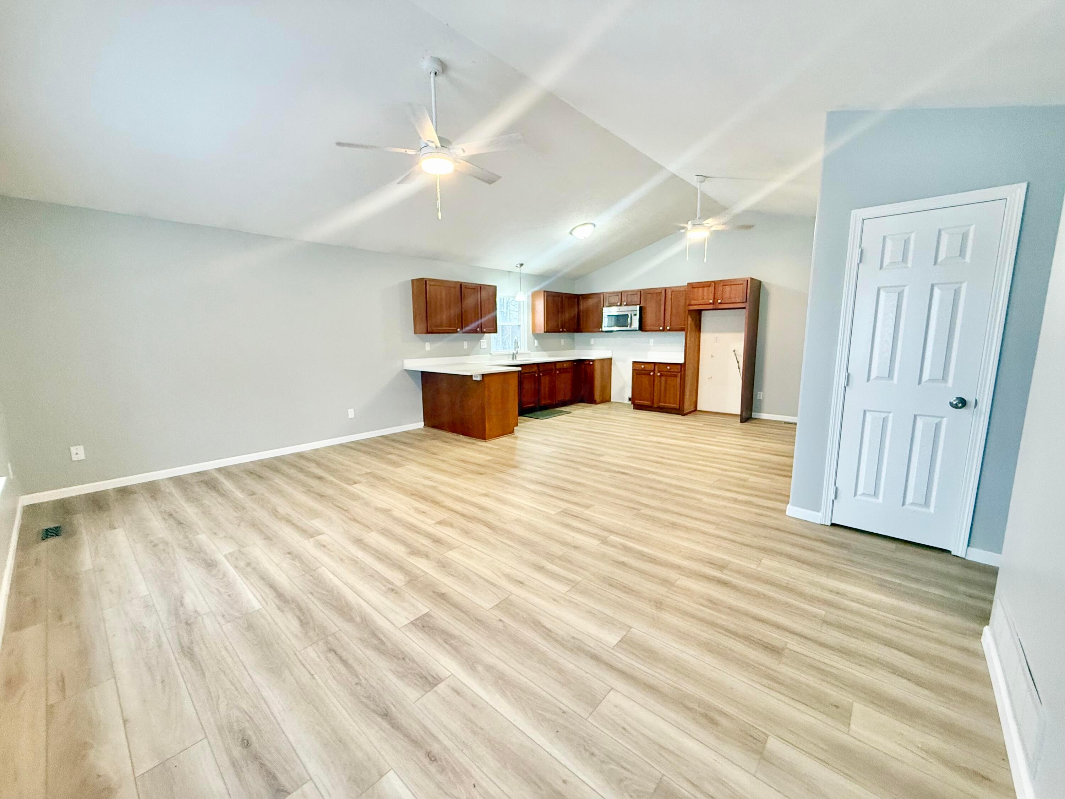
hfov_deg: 102.1
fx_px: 431
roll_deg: +0.6
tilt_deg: -8.7
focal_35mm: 14
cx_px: 532
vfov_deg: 85.7
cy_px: 400
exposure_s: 1/60
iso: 400
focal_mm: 2.22
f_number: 2.2
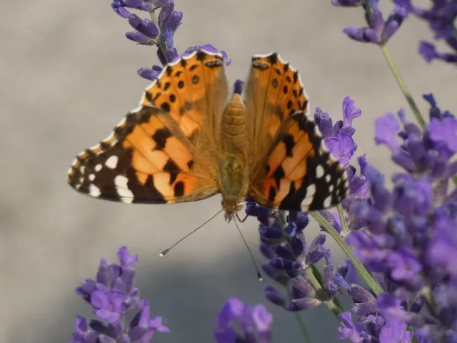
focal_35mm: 319
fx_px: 4211
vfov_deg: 4.7
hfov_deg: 6.2
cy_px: 172
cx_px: 228
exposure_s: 1/200
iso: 80
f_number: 5.6
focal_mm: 57.2
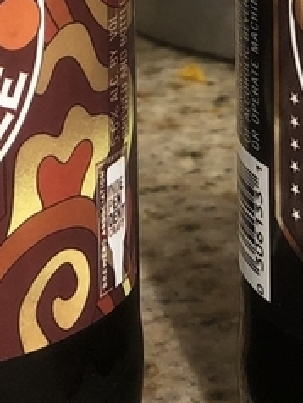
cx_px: 190
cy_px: -328
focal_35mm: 141
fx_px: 1643
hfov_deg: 10.5
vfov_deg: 12.7
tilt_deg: -3.4
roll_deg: +0.3
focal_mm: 3.99
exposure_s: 1/17
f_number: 1.8
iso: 40
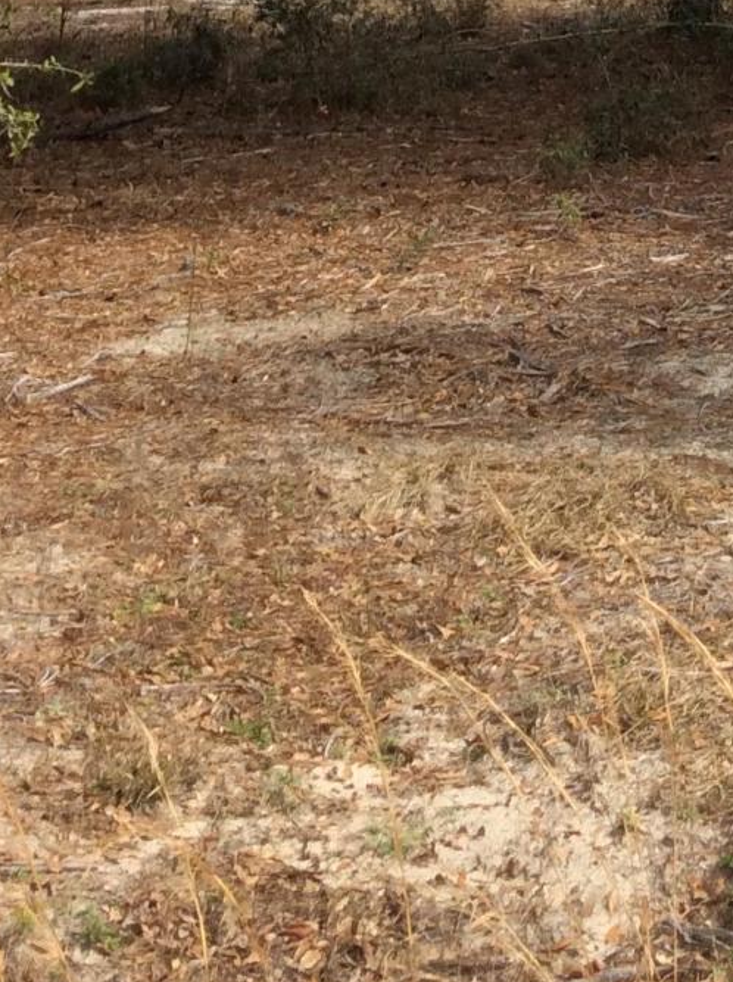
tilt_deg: +0.0
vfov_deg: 18.7
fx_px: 2718
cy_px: -358
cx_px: 781
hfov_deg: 15.0
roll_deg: +2.5
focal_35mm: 96
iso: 32
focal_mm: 3.3
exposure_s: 1/673
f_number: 2.4
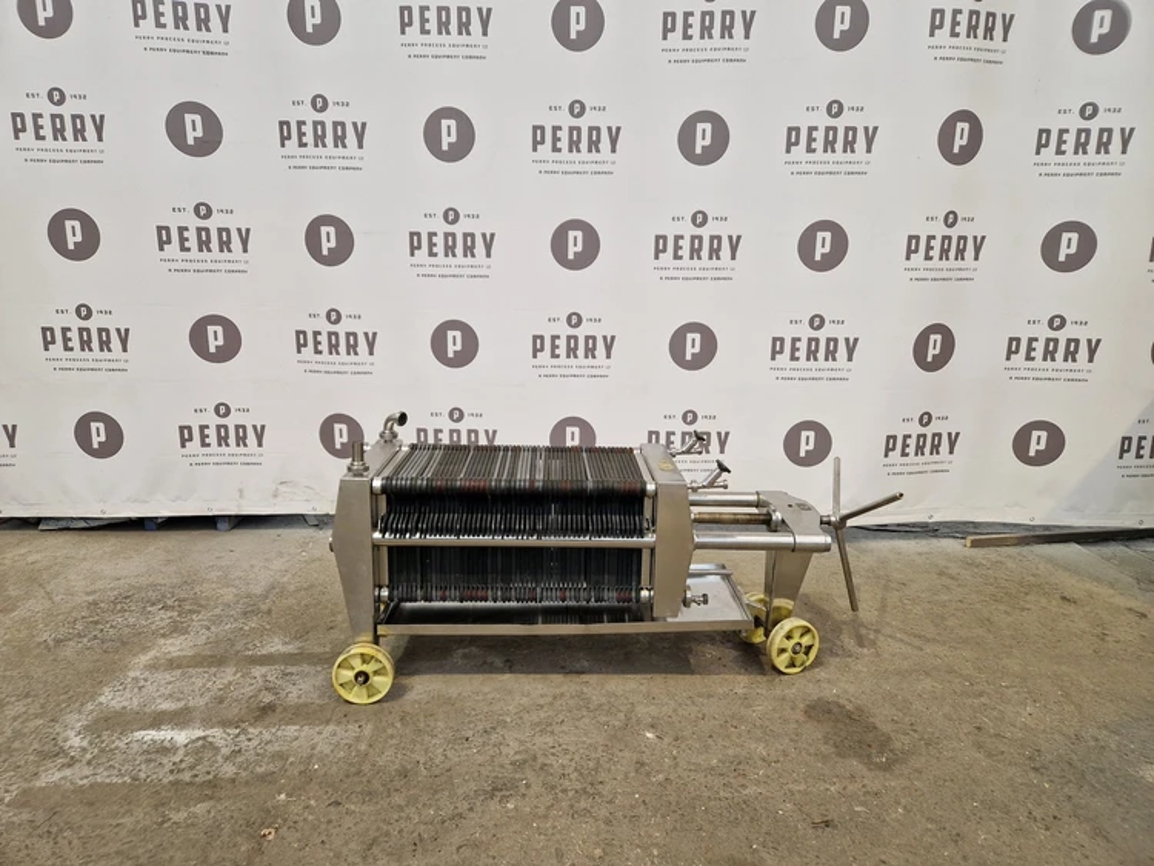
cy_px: 433
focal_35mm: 23
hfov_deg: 73.9
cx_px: 577
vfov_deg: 58.9
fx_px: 767
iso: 125
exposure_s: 1/100
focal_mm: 5.4
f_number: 1.8
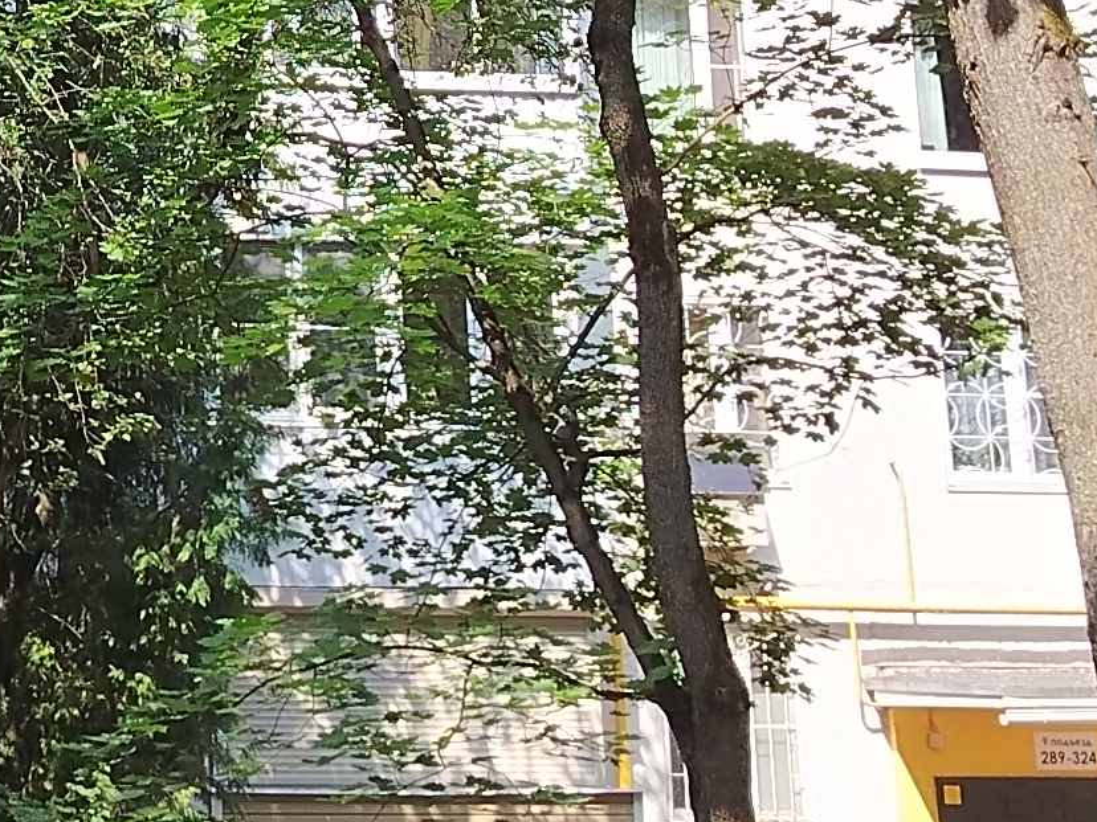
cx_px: -58
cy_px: -303
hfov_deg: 16.5
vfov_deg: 12.3
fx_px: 3676
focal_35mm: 116
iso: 100
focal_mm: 5.25
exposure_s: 1/410
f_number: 1.75
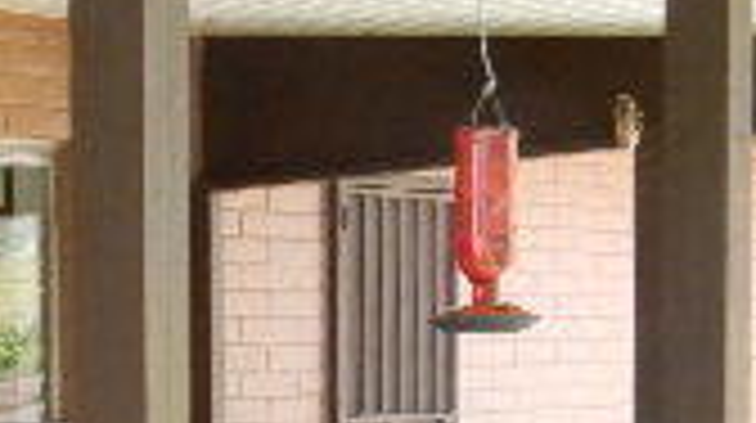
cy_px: 585
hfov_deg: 16.7
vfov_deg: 11.2
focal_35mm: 104
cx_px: -652
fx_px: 2082
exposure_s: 1/250
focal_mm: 4.5
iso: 360
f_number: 3.7
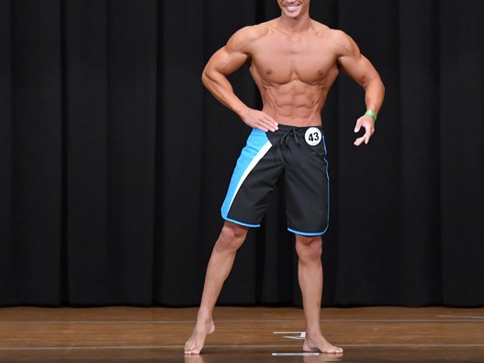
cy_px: 145
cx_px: 289
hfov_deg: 6.2
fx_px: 4445
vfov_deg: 4.7
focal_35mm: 318
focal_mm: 150
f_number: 5.6
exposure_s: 1/400
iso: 8000
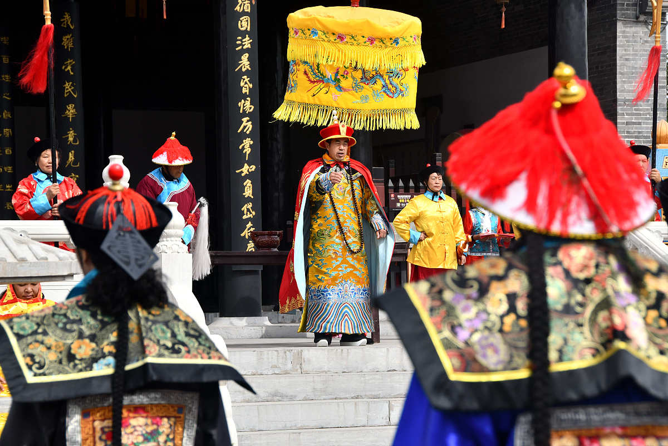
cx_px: 334
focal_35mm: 135
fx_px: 2505
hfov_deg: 15.2
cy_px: 223
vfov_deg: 10.2
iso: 200
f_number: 8
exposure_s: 1/1000
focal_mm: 90
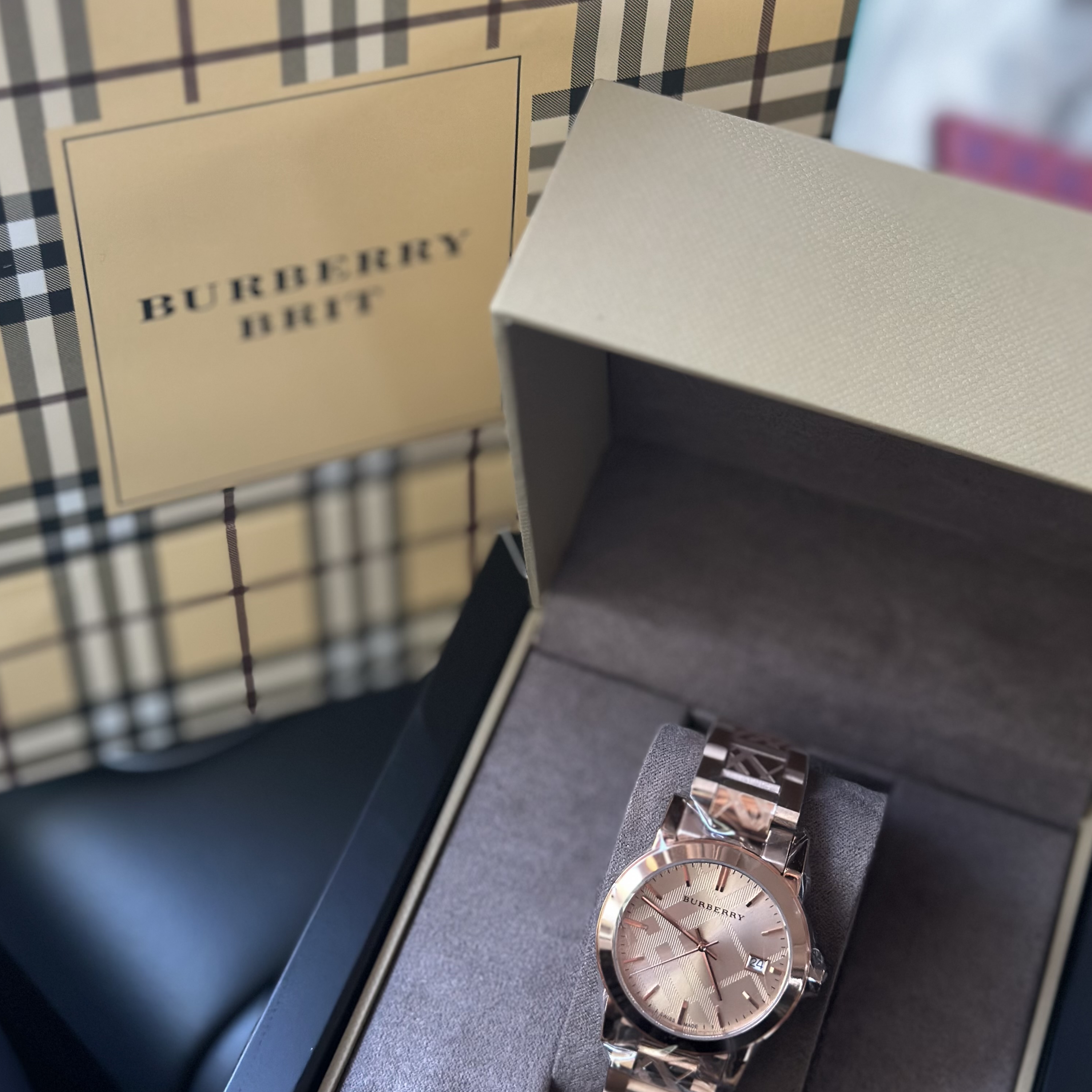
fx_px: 2034
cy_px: 500
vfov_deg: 30.0
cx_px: 545
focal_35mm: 57
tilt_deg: -49.9
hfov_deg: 30.0
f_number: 1.78
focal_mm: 6.86
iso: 200
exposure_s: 1/60
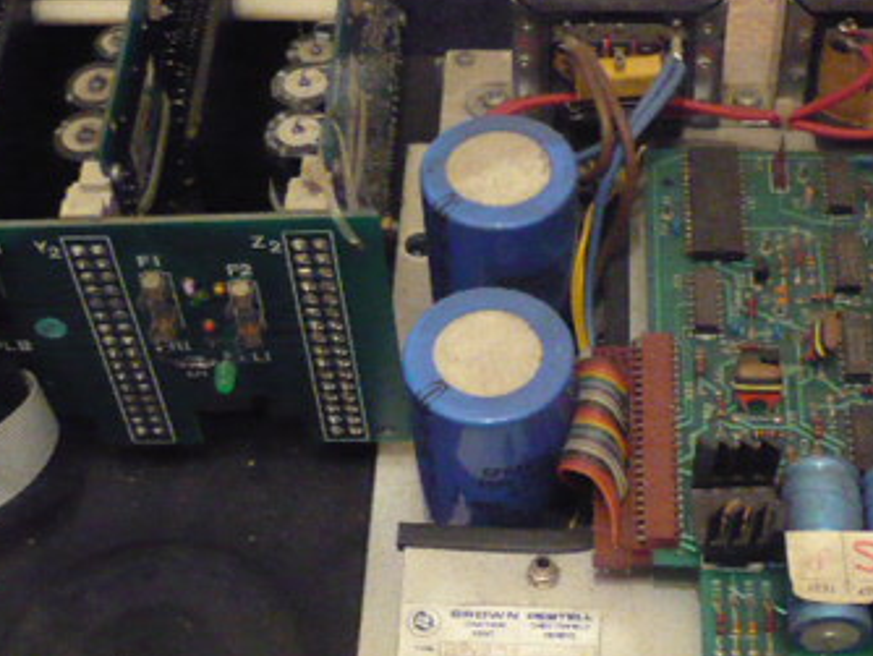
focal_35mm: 67
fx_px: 1691
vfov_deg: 21.9
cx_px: 465
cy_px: 382
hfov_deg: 28.9
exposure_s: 1/5
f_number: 2.8
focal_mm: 5.8
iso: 800
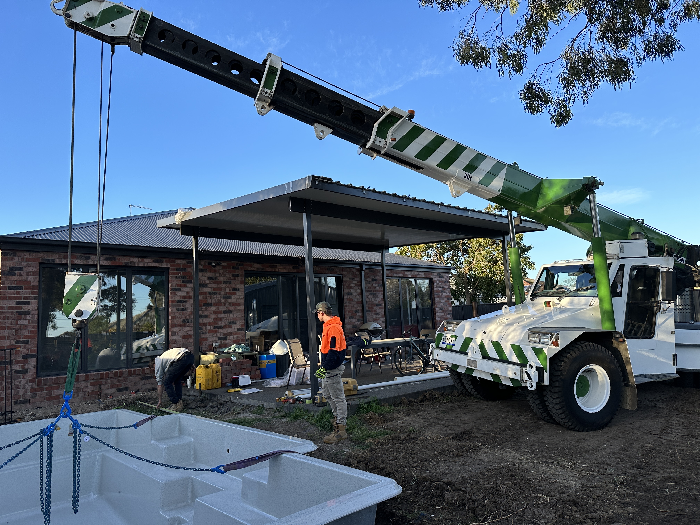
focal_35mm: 24
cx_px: 350
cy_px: 262
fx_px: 485
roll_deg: +2.8
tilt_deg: +6.9
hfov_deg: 71.6
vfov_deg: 56.8
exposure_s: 1/1095
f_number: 1.78
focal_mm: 6.86
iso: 80
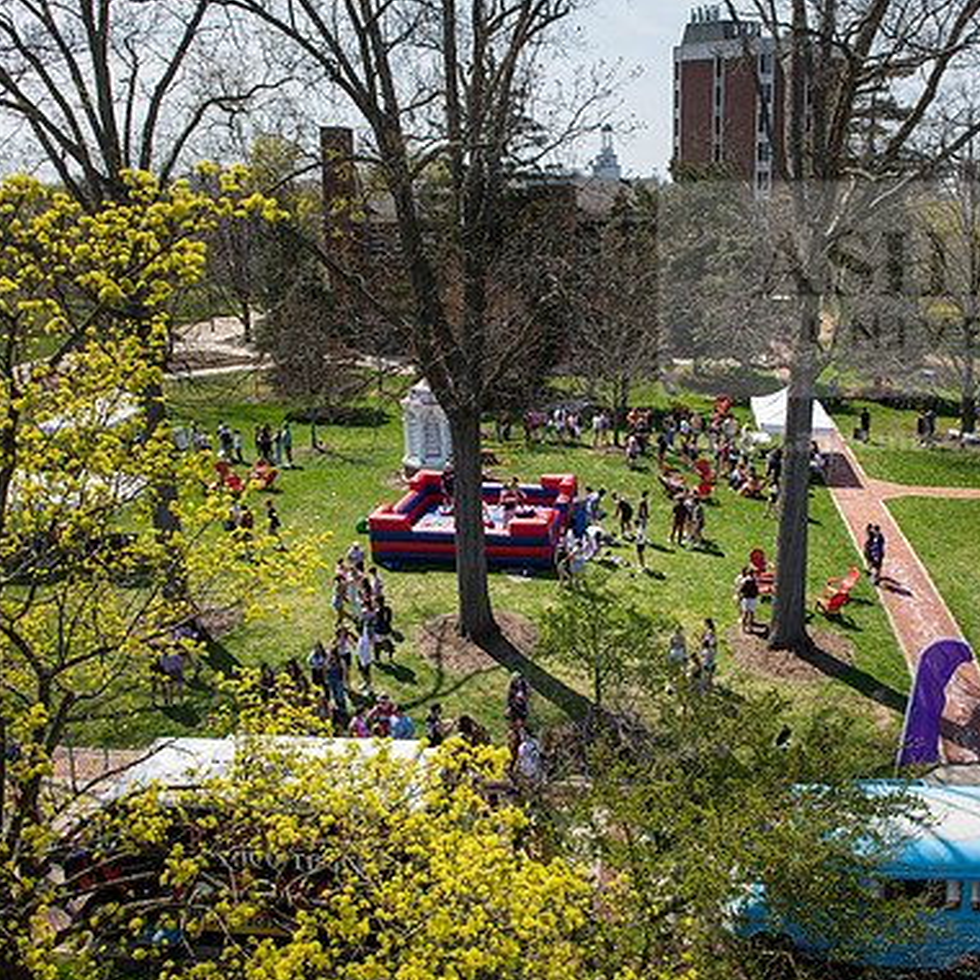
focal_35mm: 35
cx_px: 580
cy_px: 494
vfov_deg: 47.2
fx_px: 1121
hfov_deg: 47.0
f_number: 5.6
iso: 125
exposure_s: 1/320
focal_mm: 27
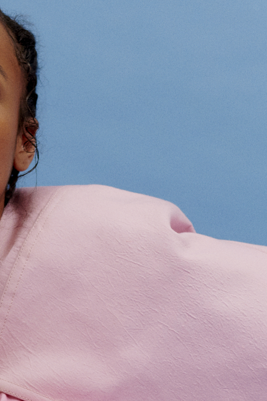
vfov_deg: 14.0
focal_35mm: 145
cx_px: 74
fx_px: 1613
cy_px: 389
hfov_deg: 9.5
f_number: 3.5
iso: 400
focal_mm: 35
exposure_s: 1/160
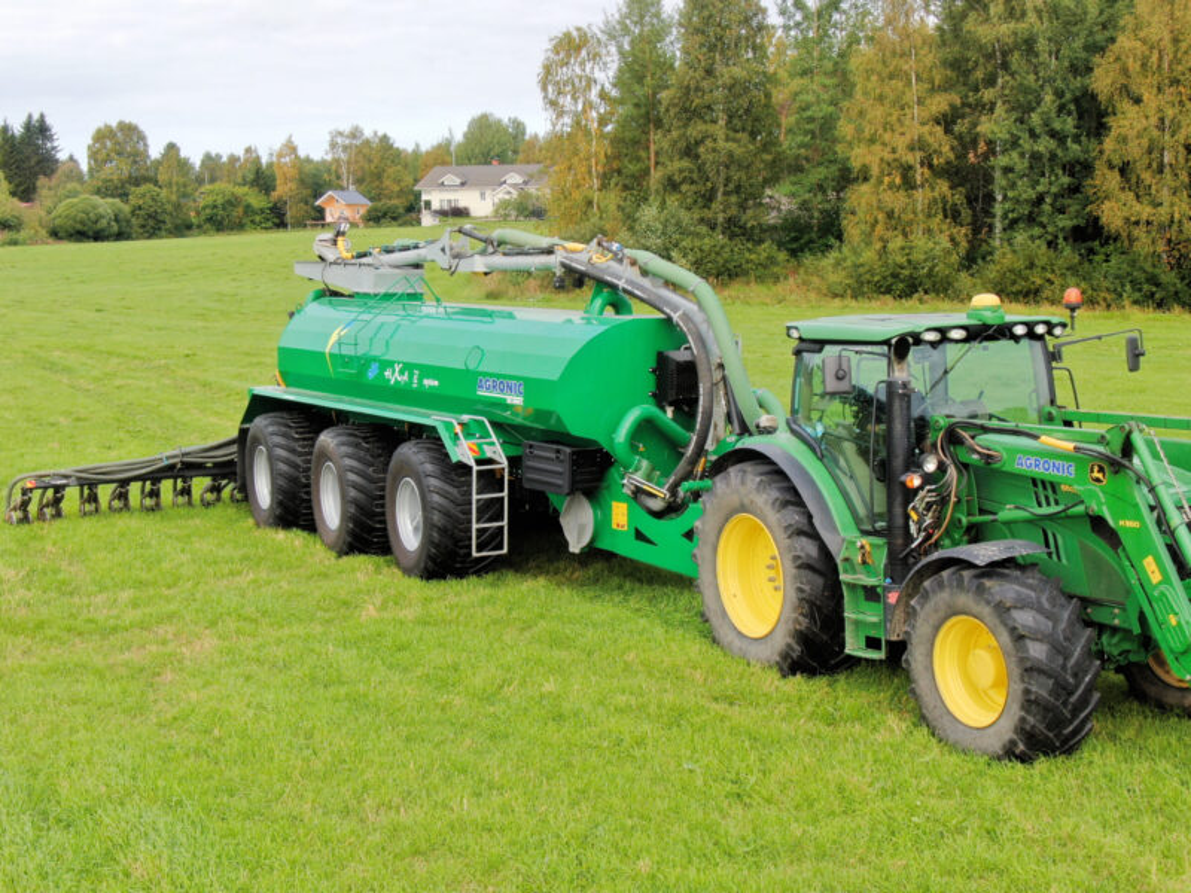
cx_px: 596
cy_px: 446
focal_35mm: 48
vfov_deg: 30.3
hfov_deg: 39.7
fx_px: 1651
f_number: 3.8
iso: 100
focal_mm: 8.6
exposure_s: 1/200
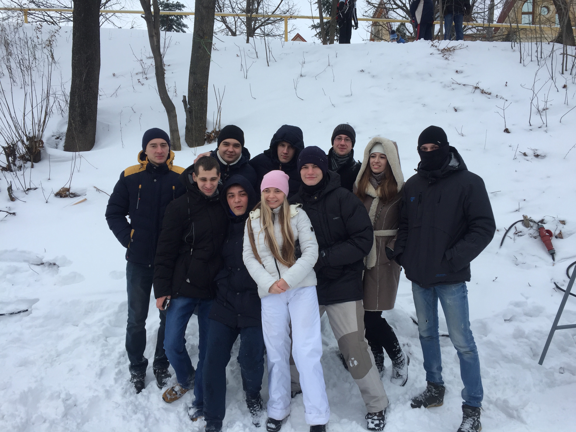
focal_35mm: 29
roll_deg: +1.1
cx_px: 288
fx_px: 483
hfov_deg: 61.7
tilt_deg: -5.1
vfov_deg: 48.2
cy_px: 216
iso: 32
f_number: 2.2
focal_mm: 4.15
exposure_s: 1/775
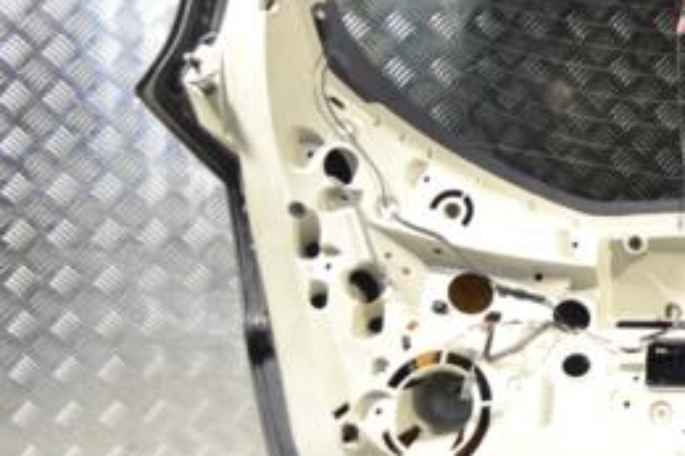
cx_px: 767
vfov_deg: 16.3
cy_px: 95
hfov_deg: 22.9
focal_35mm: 83
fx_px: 1578
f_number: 4
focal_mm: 24
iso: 450
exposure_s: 1/30
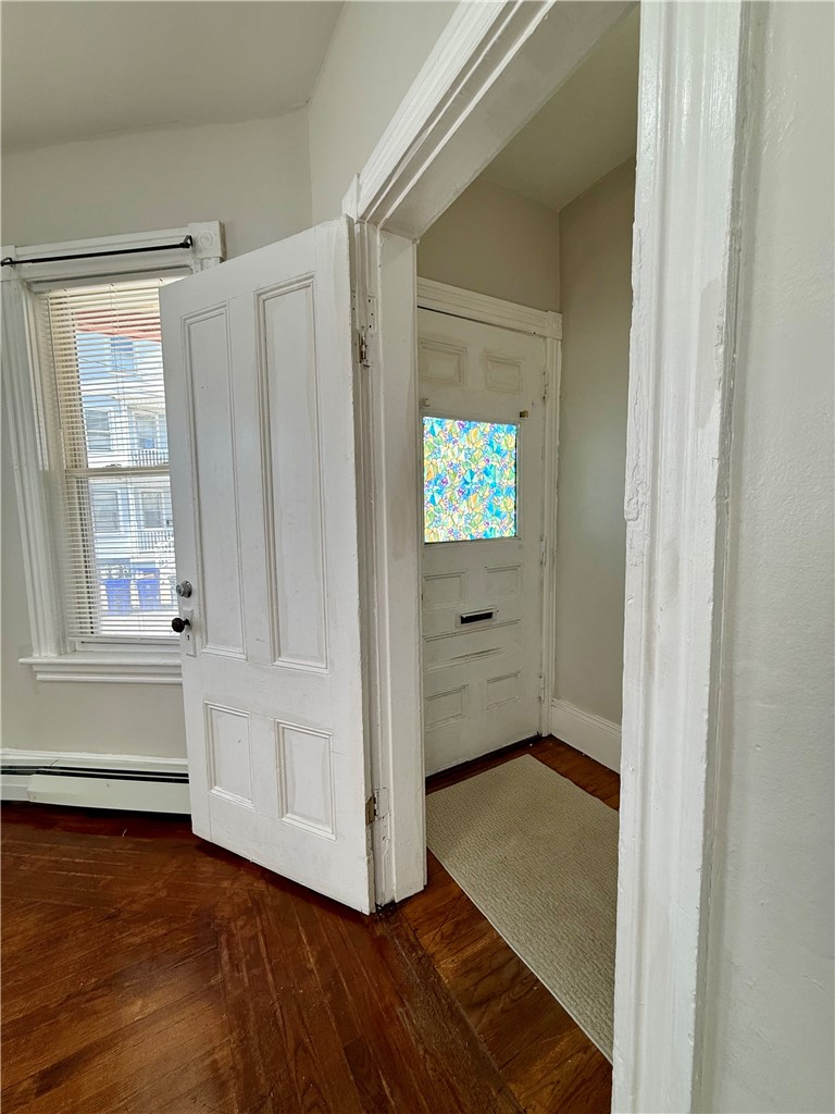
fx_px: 450
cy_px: 557
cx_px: 418
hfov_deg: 85.7
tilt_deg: -4.9
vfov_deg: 102.1
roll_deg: +1.0
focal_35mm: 14
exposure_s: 1/120
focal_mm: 2.22
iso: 64
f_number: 2.2
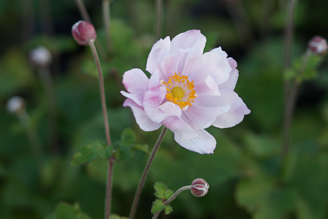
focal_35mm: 150
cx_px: 164
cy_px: 110
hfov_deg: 13.7
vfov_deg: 9.1
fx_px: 1367
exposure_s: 1/160
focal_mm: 100
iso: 250
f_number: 2.8
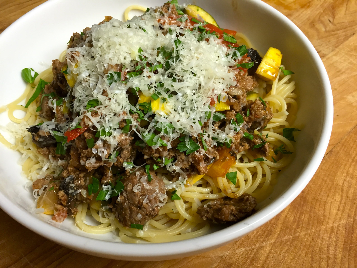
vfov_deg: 48.2
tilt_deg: -55.4
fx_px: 299
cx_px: 178
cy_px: 134
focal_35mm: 29
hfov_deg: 61.7
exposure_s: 1/30
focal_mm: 4.15
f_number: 2.2
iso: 32
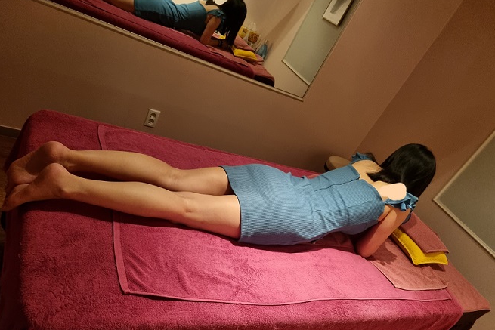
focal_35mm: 28
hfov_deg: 65.4
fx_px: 385
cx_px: 240
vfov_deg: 46.4
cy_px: 182
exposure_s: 1/30
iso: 640
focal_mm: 5.4
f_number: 1.8
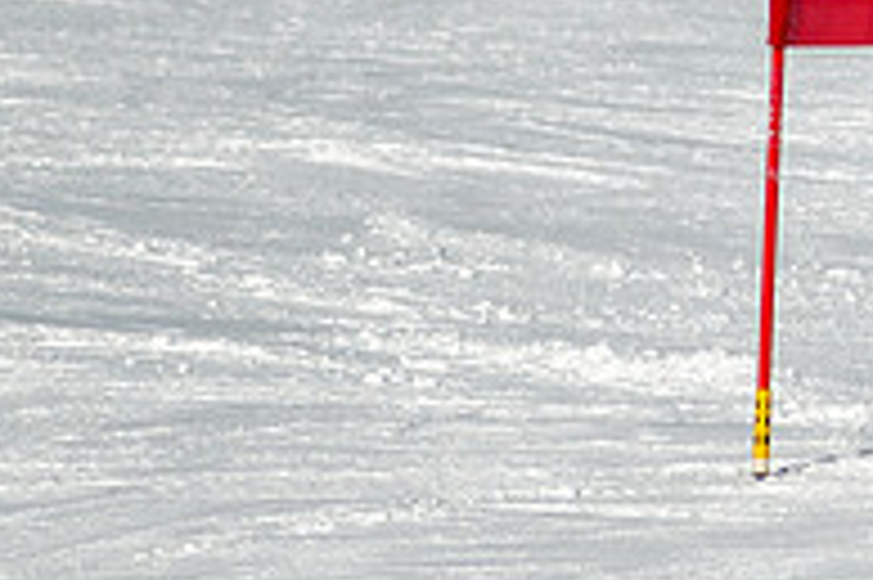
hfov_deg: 0.9
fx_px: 55460
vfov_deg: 0.6
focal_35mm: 2289
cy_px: 205
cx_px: 1109
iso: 100
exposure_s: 1/5000
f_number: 2.8
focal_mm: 300
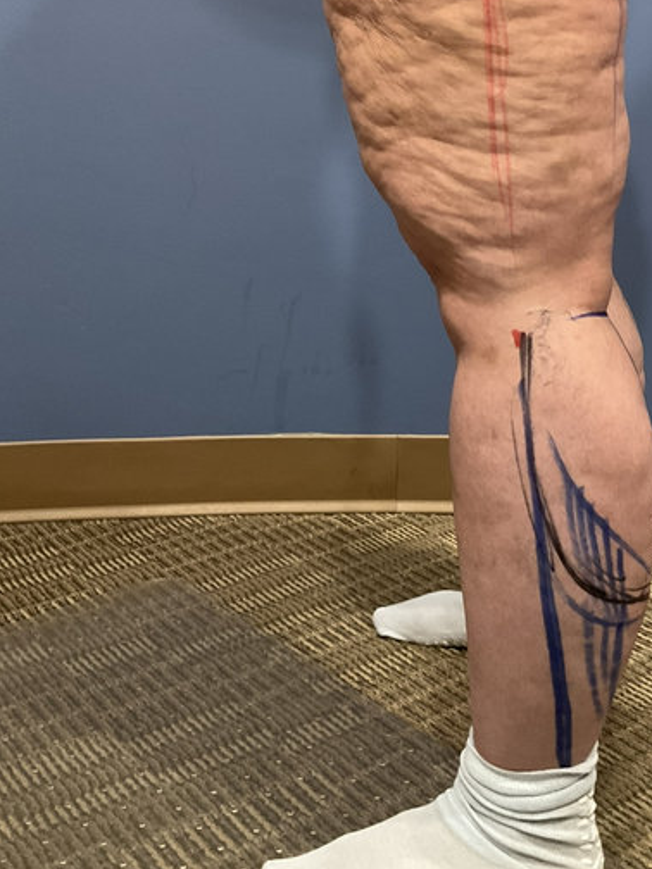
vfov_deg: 40.1
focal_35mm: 46
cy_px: 222
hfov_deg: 30.8
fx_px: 1155
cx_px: 516
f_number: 1.8
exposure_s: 1/60
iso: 250
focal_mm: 3
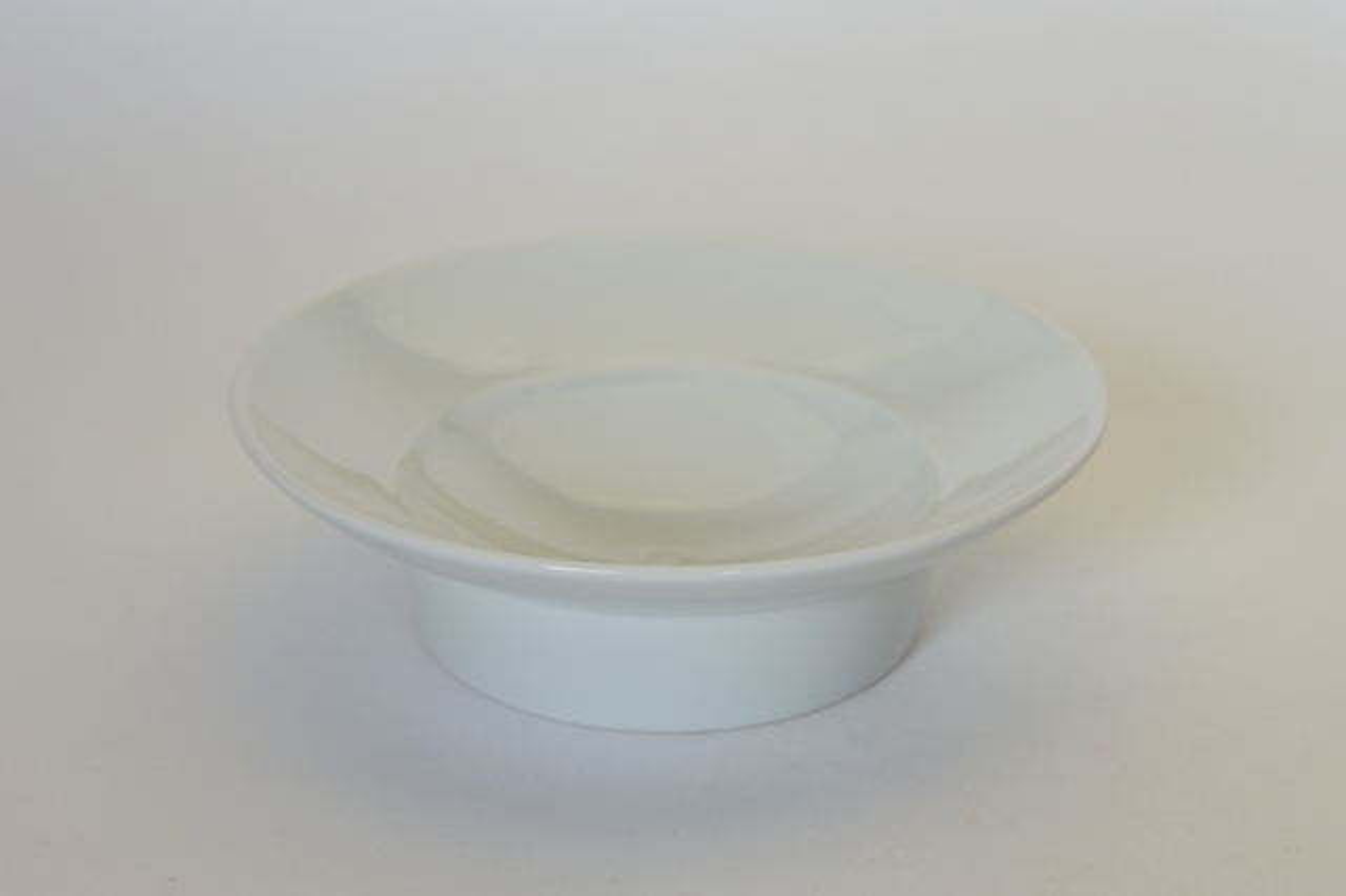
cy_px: 448
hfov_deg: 28.9
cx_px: 673
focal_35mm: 70
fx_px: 2616
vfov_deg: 19.4
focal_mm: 70
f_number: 5
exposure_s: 1/400
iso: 1000
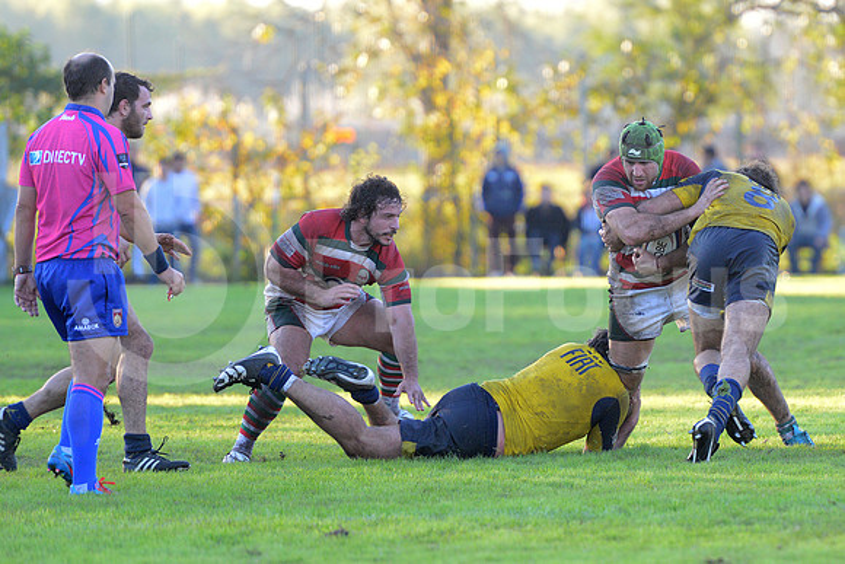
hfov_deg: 7.6
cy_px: 282
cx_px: 422
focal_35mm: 270
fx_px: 6339
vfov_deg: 5.1
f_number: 4
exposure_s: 1/500
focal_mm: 270
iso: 2000
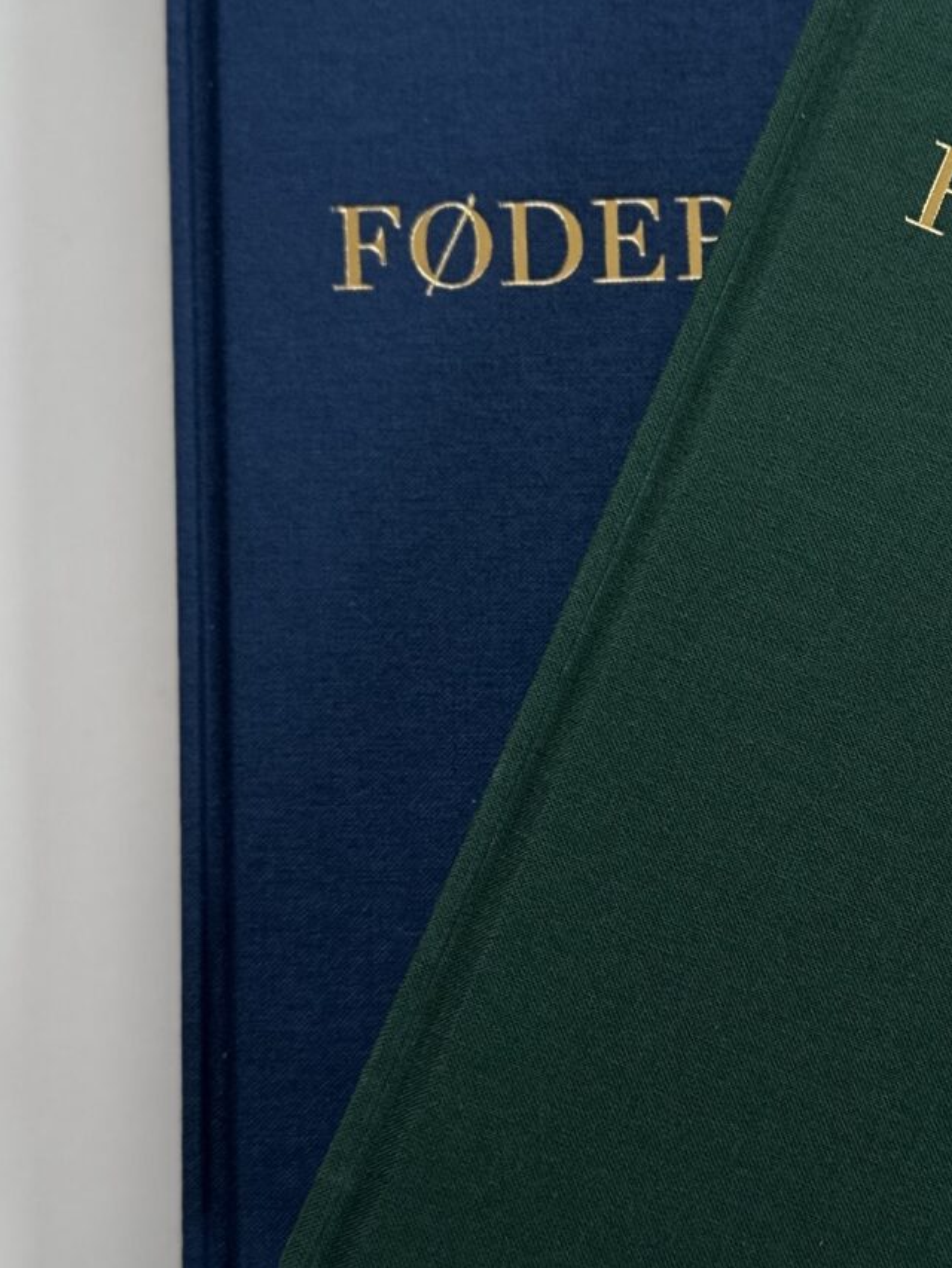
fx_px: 2640
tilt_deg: -87.7
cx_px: 1022
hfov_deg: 19.6
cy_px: 714
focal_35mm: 72
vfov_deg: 27.0
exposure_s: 1/191
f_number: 1.78
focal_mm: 6.86
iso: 64
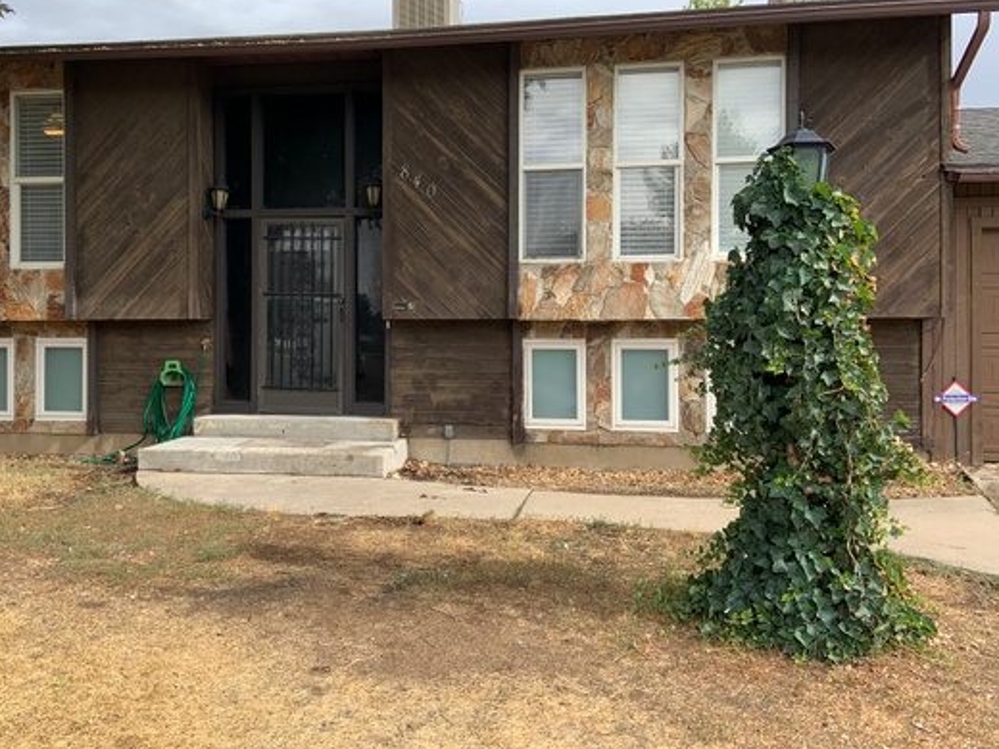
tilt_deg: -0.9
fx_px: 924
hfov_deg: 56.5
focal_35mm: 32
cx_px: 413
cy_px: 344
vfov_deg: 44.1
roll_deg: -0.4
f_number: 1.8
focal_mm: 4.25
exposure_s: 1/580
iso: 25
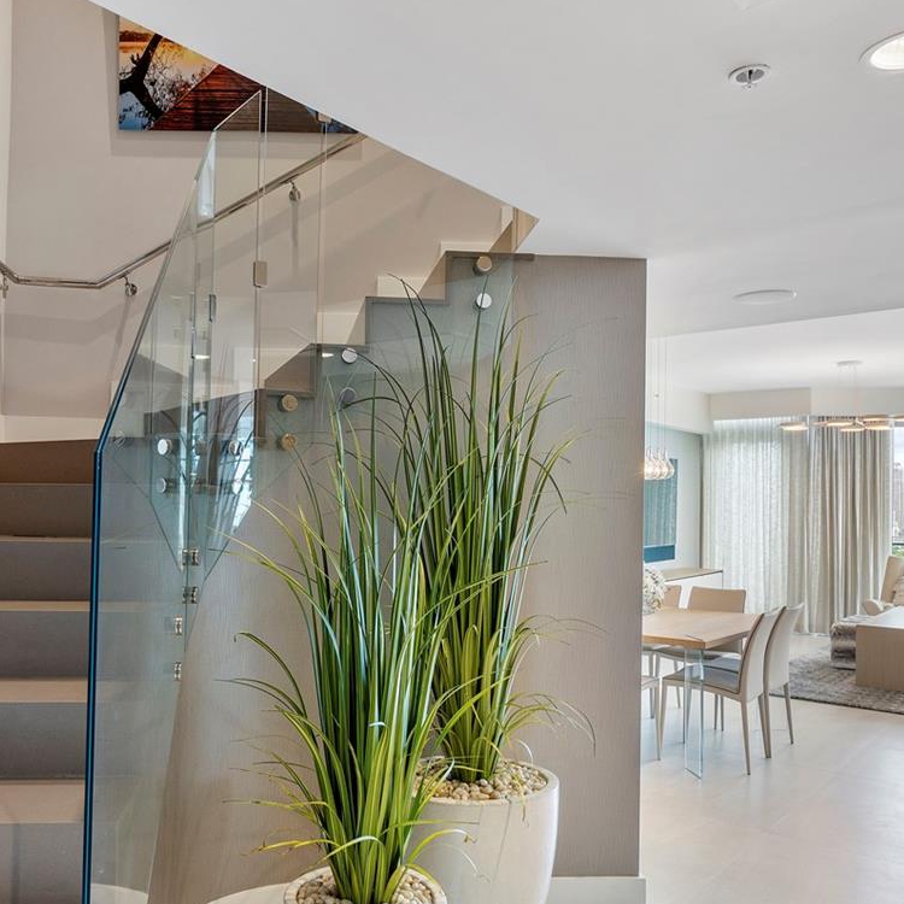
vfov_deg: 55.6
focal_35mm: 29
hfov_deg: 55.1
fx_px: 857
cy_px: 485
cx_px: 346
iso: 320
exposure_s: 1/13
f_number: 7.1
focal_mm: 16
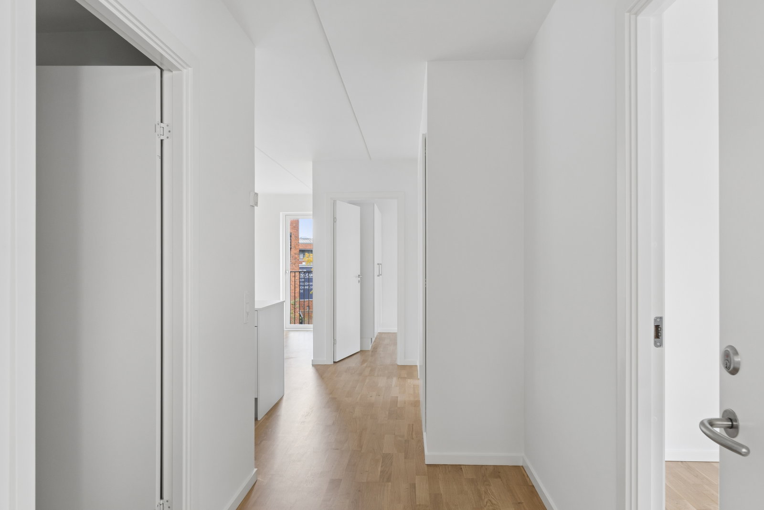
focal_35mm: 24
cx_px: 382
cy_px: 255
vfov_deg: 53.1
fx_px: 509
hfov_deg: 73.7
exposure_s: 1/10
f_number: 8
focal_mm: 16
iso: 200
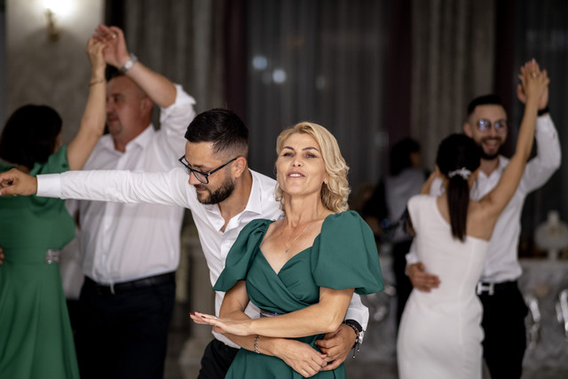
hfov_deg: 16.0
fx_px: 2020
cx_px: 284
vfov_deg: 10.7
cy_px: 190
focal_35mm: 128
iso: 1000
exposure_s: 1/200
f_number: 1.8
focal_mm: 85
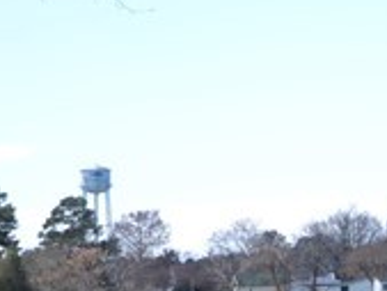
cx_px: 730
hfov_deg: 10.0
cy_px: 103
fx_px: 2070
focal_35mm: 185
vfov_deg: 8.0
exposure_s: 1/200
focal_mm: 20
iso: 100
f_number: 6.3
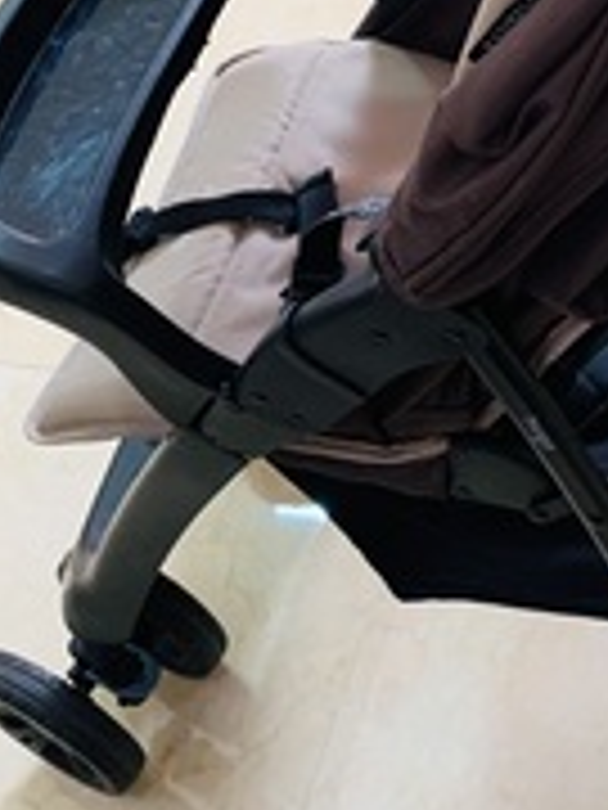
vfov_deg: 28.3
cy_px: 83
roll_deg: +7.5
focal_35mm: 66
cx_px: 691
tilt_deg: -42.6
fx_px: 1546
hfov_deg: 21.0
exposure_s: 1/60
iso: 200
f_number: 1.8
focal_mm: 4.25
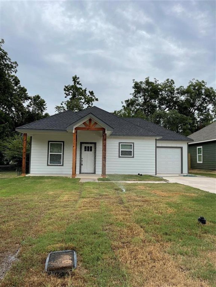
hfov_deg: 54.9
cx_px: 108
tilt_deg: +4.6
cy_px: 144
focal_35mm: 25
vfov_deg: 69.4
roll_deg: -0.5
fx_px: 208
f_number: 1.6
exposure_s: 1/2597
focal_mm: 5.1
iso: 32
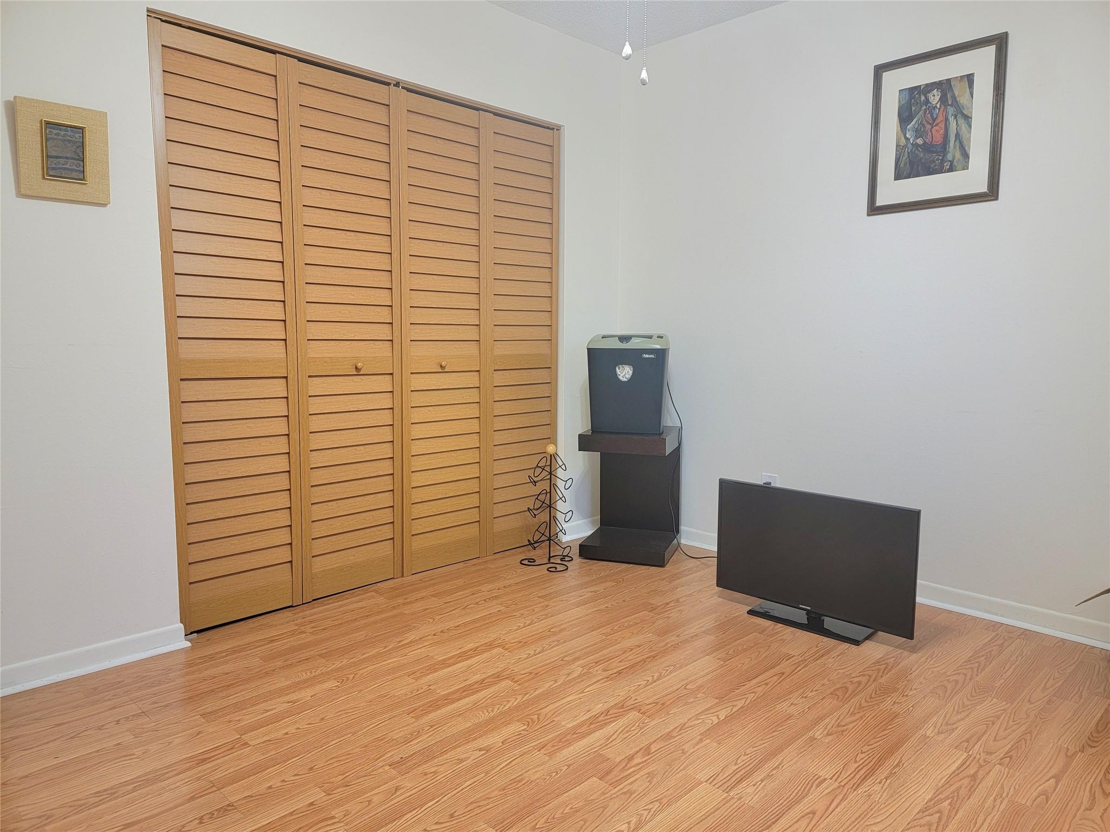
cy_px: 416
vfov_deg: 56.8
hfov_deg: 71.6
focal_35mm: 24
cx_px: 555
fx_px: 770
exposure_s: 1/40
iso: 200
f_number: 1.8
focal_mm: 6.7
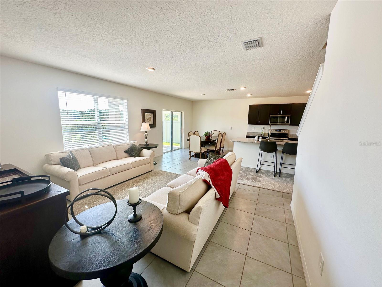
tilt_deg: -9.0
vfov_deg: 85.7
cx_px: 191
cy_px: 144
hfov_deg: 102.1
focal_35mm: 14
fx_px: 154
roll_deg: -1.3
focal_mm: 2.22
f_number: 2.2
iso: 50
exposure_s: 1/120
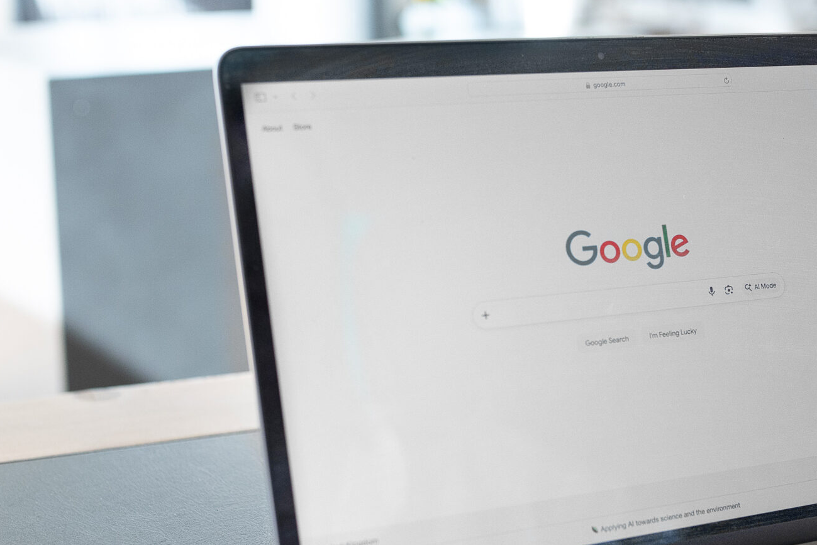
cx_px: 557
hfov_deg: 29.0
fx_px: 1566
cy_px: 329
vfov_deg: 19.7
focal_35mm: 69
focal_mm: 35
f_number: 3.2
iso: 1250
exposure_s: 1/640
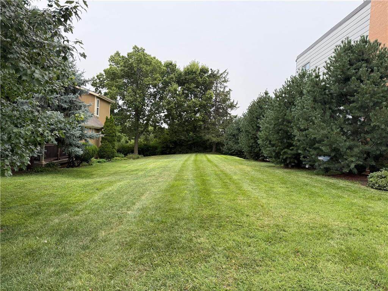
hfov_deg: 71.6
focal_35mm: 24
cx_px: 194
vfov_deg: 56.8
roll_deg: -3.7
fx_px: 269
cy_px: 146
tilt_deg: +0.1
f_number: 1.78
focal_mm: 6.76
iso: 100
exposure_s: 1/840
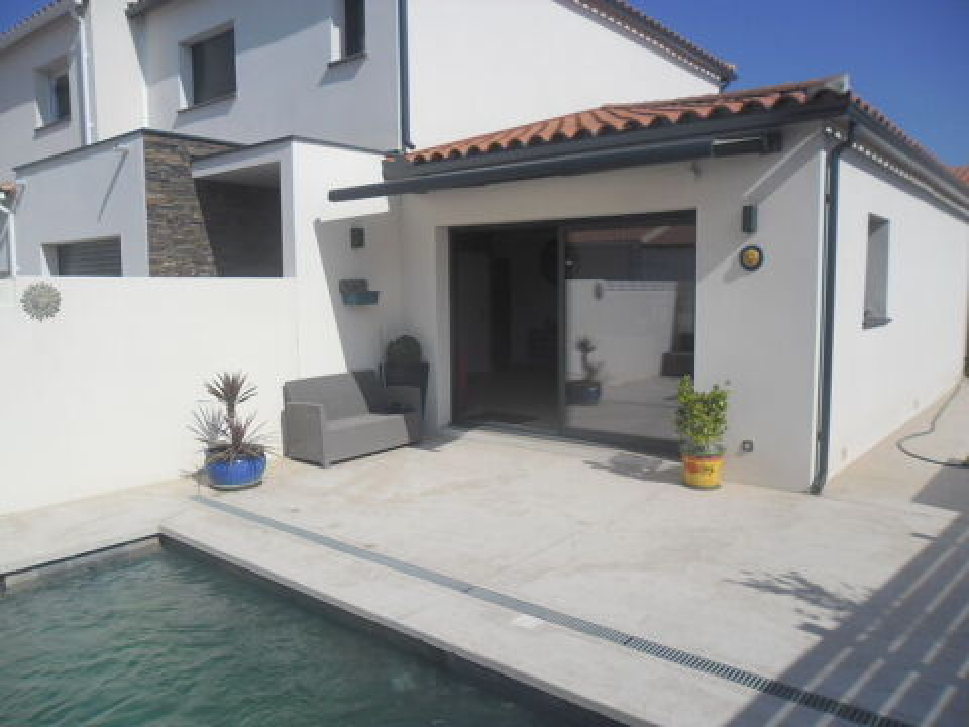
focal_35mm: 27
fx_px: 756
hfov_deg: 65.3
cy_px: 364
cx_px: 484
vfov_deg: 51.4
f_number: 9
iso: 80
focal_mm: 4.9
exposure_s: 1/267
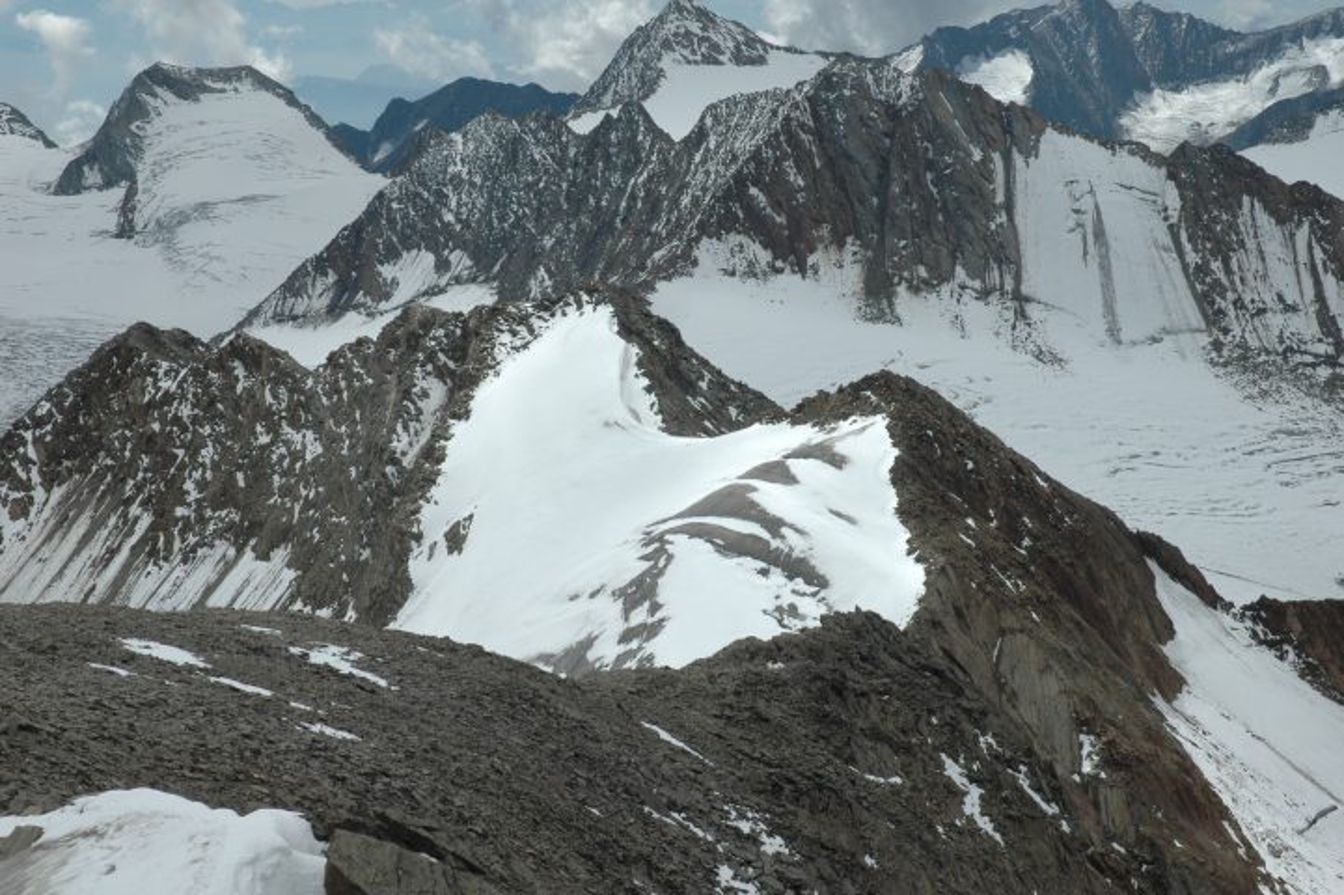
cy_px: 448
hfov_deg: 27.0
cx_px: 672
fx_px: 2799
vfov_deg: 18.2
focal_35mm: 75
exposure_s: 1/640
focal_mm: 50
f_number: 13
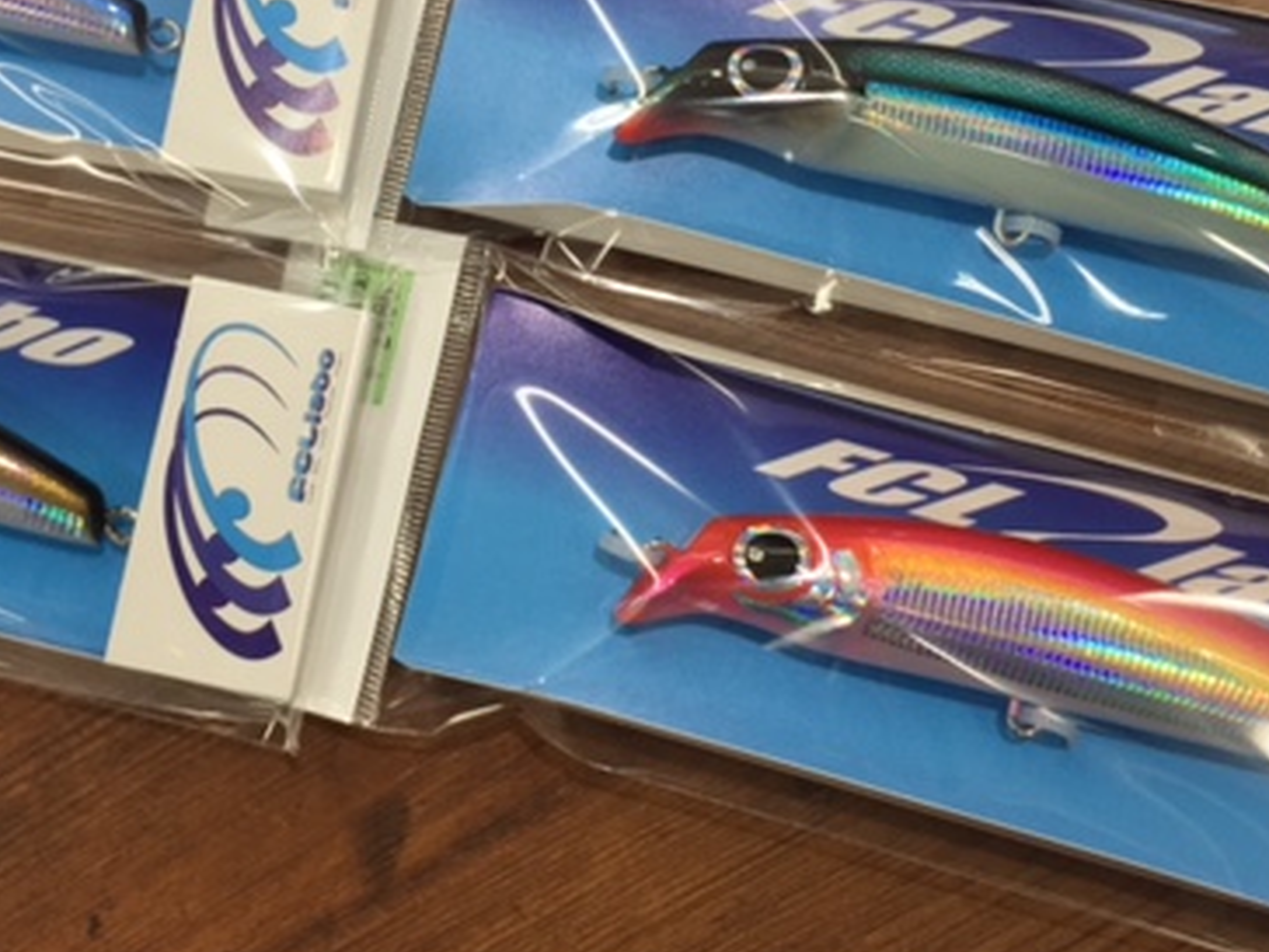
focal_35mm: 51
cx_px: 422
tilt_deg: -82.3
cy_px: 216
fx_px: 1870
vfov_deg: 28.1
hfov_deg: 37.1
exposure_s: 1/120
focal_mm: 4.15
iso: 50
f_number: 2.2
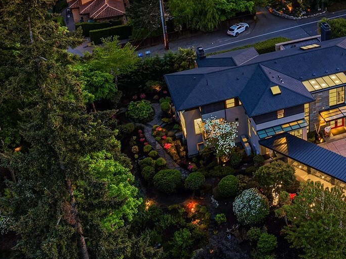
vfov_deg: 24.9
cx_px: 344
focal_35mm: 56
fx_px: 559
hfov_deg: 31.8
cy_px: 3
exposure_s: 1/15
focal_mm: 12.29
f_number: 2.8
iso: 240
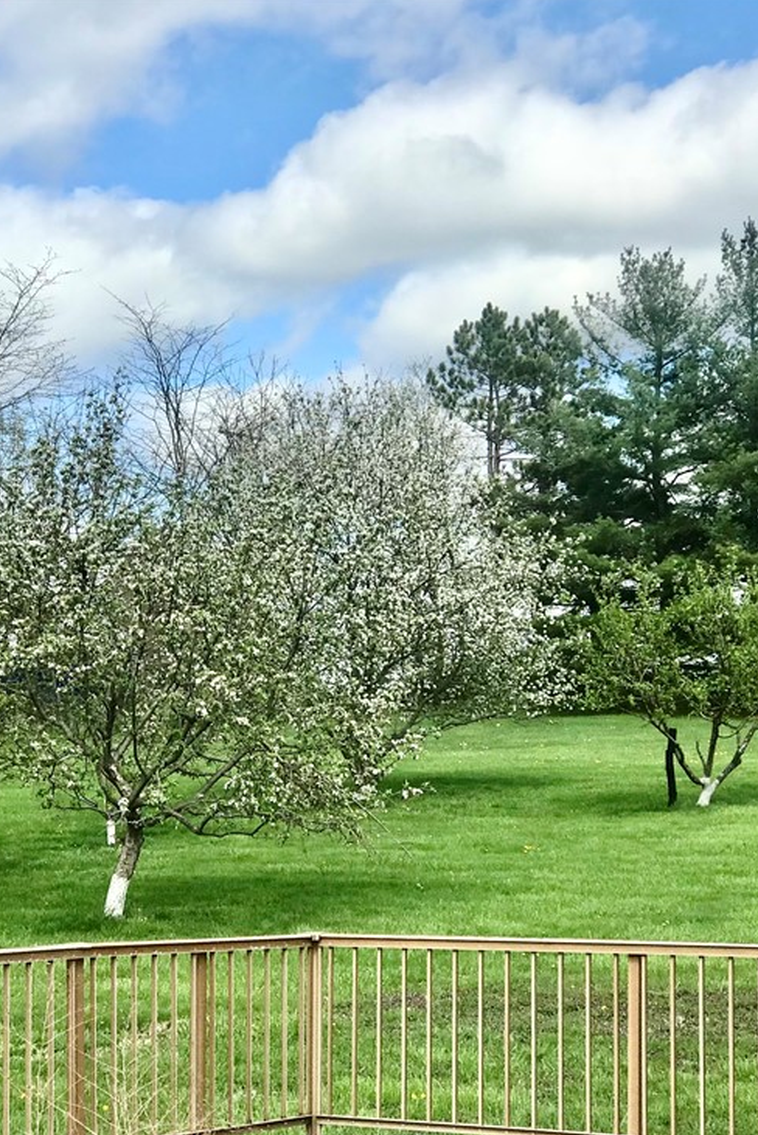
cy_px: 590
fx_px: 2619
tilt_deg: +4.5
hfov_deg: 16.5
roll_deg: +0.8
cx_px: 303
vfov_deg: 24.5
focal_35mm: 83
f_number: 2.8
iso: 20
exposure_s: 1/894
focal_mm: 6.6
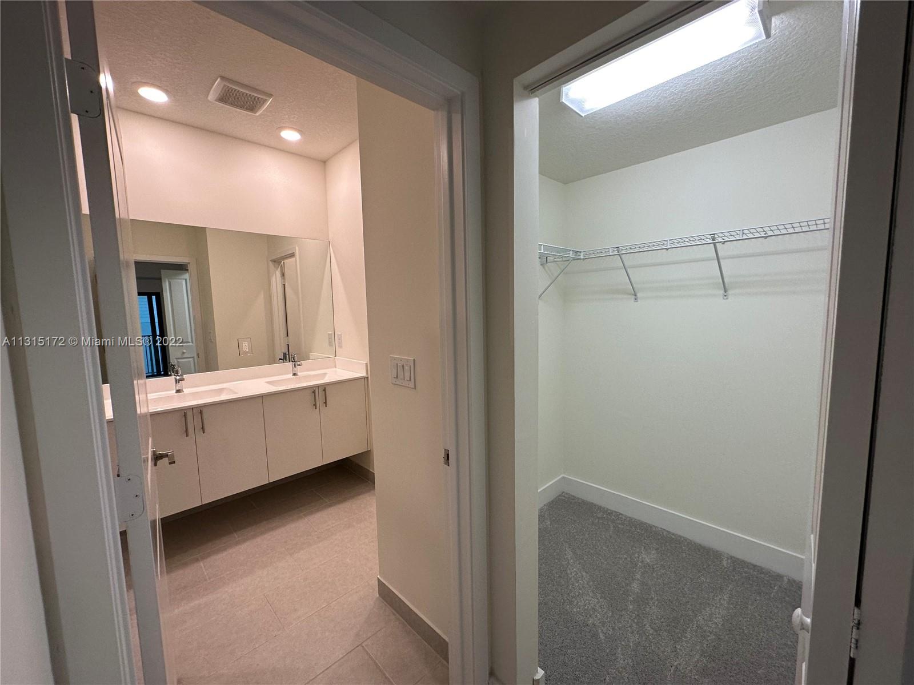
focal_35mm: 14
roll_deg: +0.5
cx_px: 457
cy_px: 342
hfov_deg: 102.1
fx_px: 370
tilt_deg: -5.9
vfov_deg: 85.7
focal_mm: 2.22
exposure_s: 1/120
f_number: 2.2
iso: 125
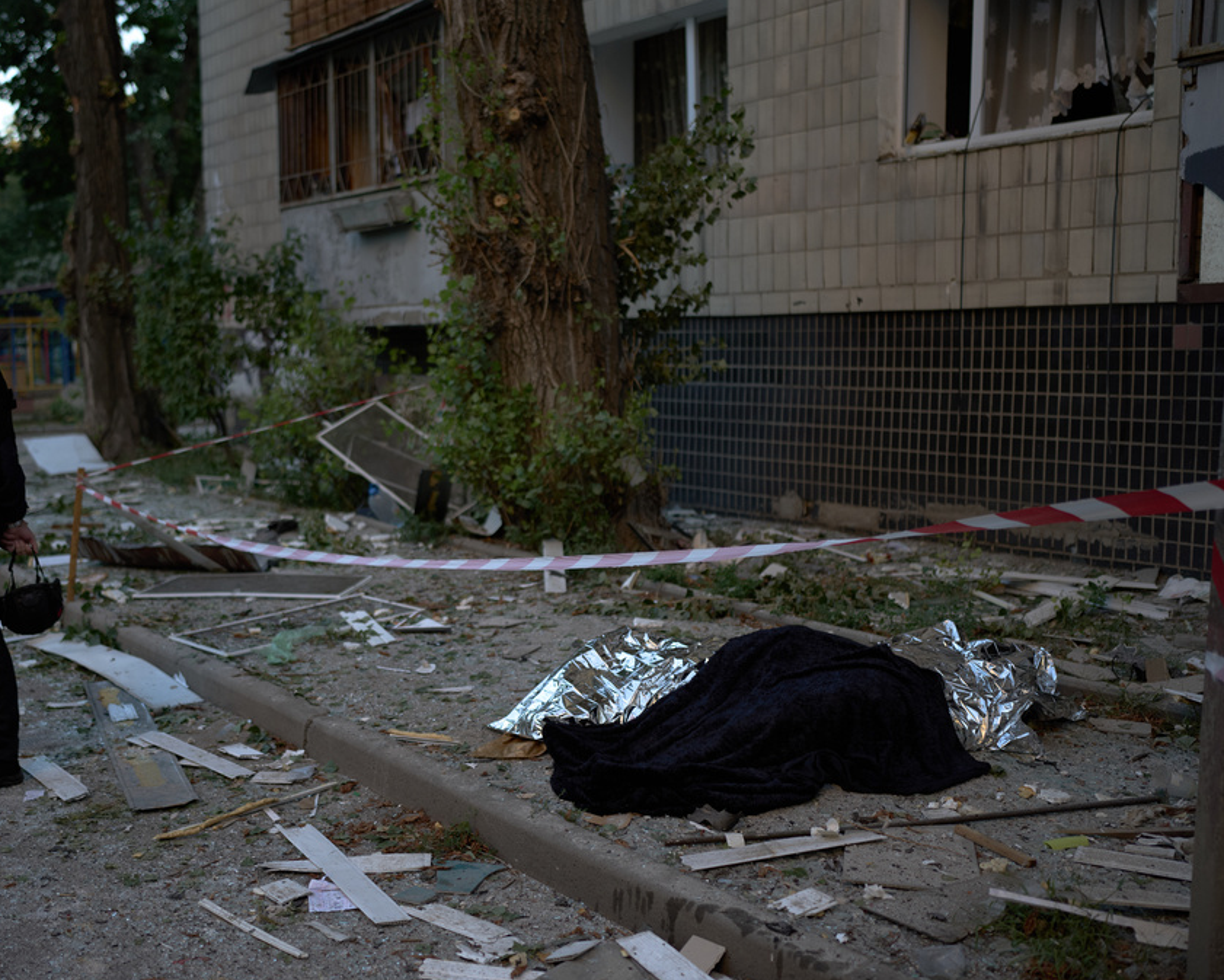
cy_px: 491
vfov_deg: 37.3
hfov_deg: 45.6
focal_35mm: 40
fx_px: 1449
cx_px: 502
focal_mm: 35
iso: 250
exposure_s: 1/1000
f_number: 1.4
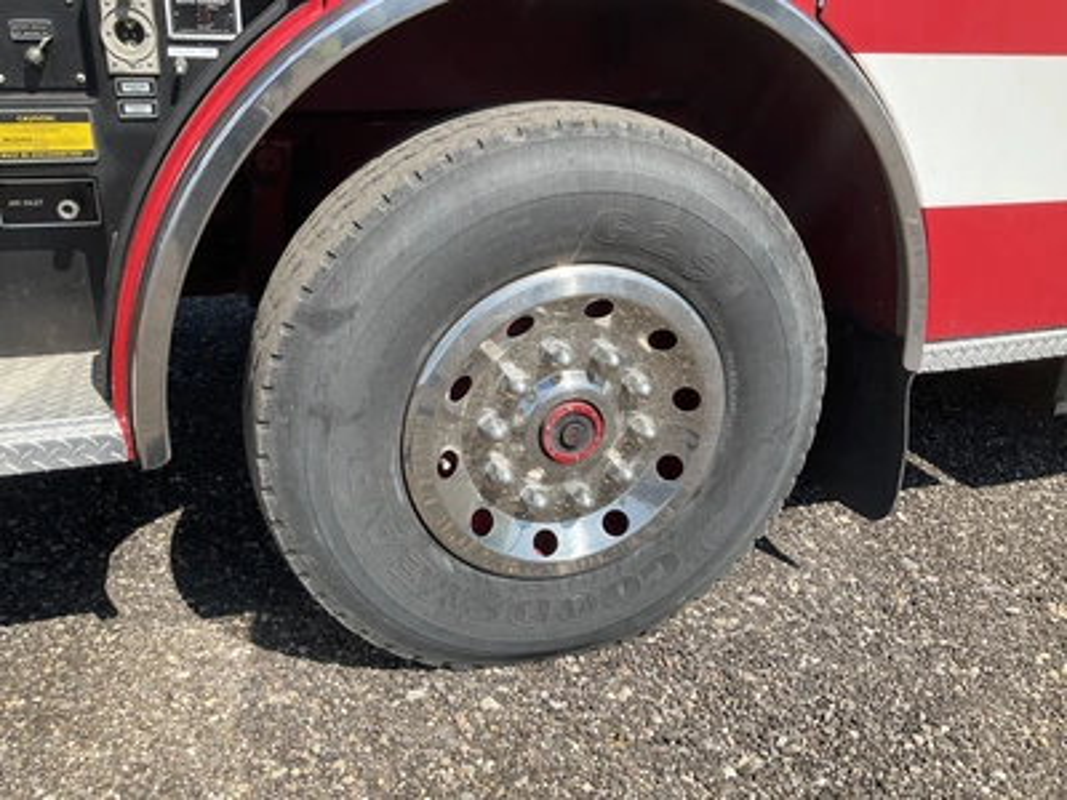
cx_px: 534
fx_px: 894
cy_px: 400
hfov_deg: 61.7
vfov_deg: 48.2
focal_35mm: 29
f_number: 1.8
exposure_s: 1/1015
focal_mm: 3
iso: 25
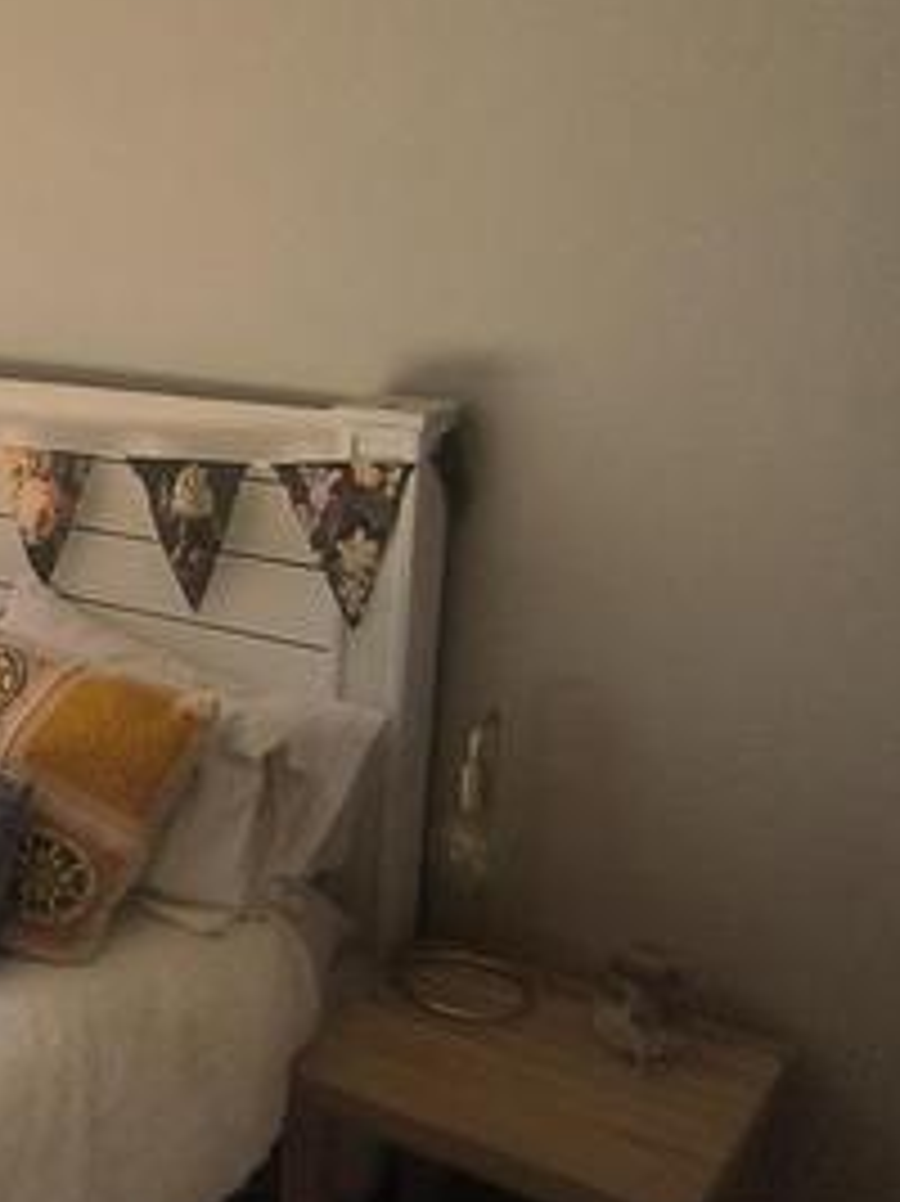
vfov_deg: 39.6
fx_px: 1665
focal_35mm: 48
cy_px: 540
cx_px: -396
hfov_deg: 24.5
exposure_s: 1/590
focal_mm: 1.65
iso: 50
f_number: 2.2
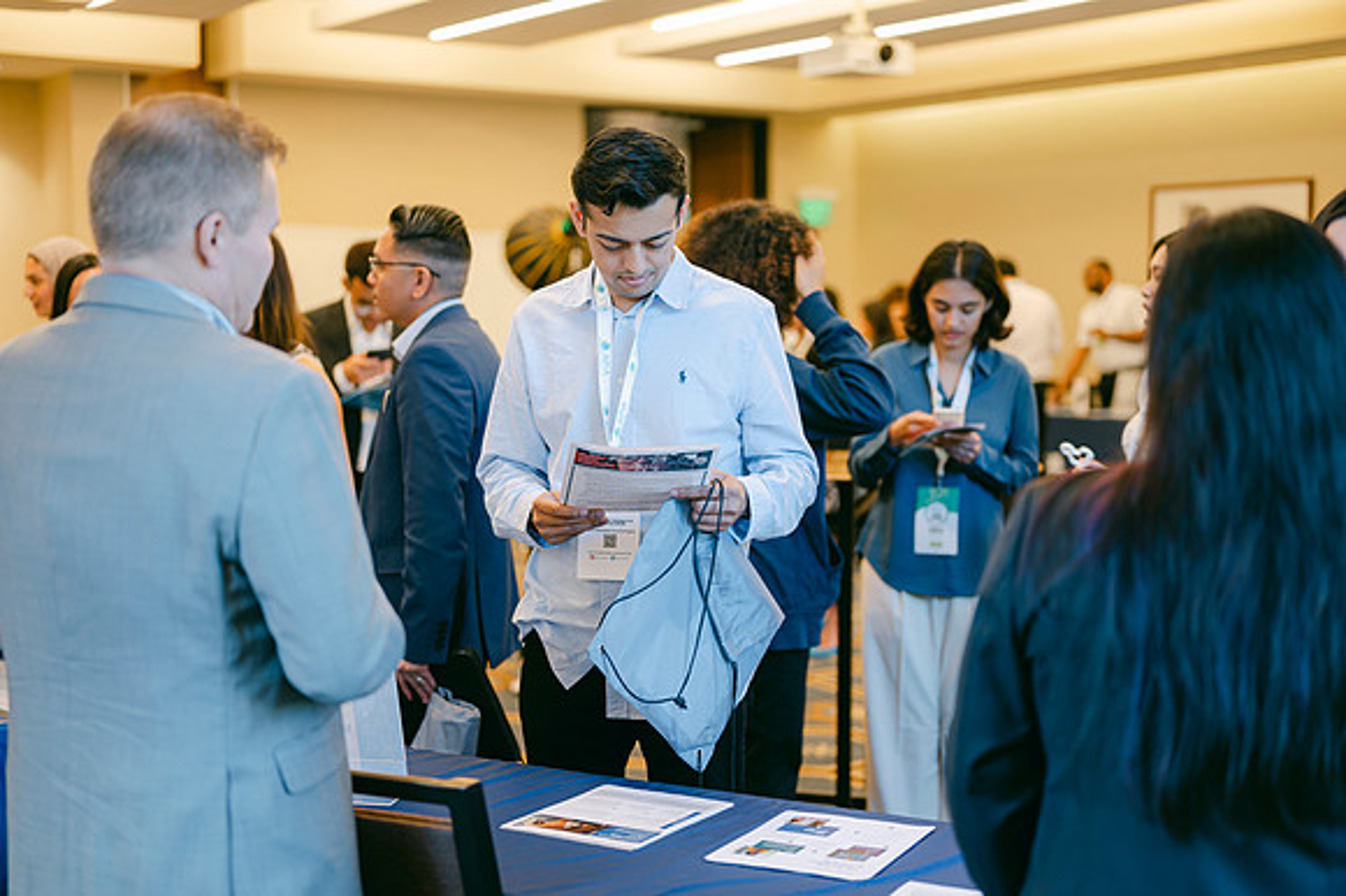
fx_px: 1868
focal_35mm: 50
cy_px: 448
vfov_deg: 27.0
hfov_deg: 39.6
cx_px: 673
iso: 200
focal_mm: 50
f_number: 2
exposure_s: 1/125
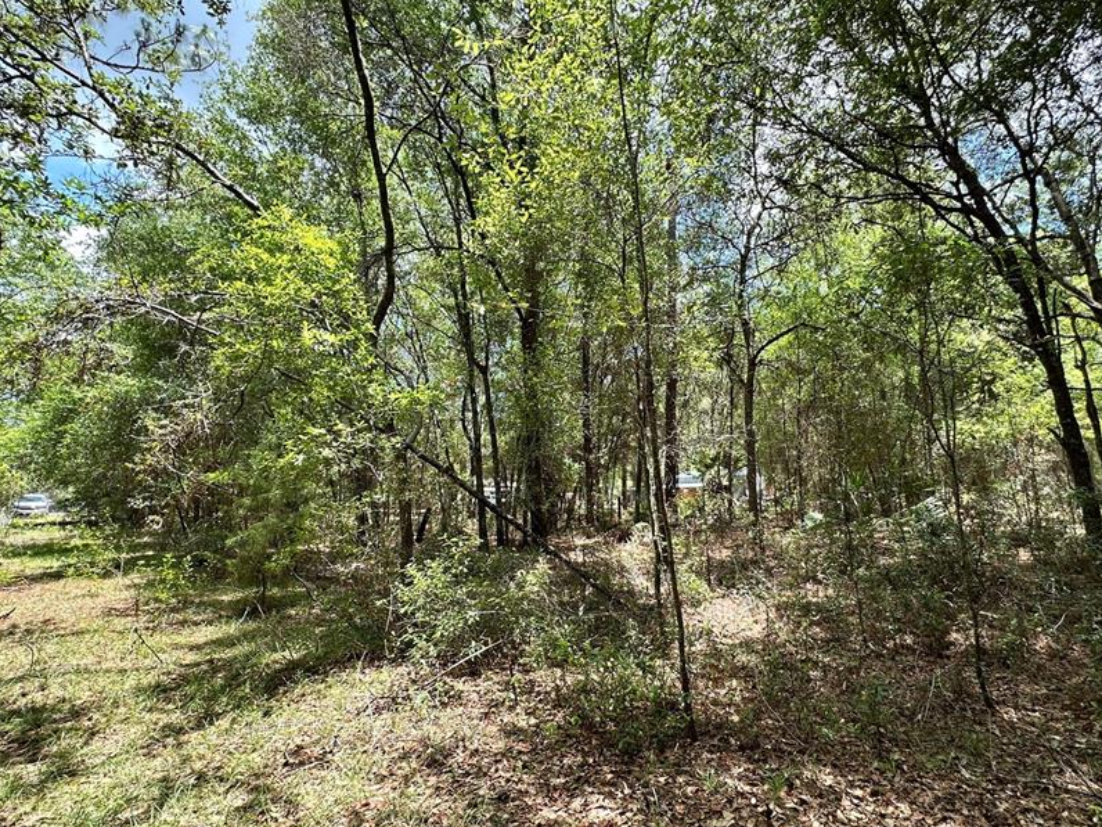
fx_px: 573
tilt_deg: +8.1
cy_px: 420
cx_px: 595
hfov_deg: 87.6
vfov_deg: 71.6
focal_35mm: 18
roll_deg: +1.1
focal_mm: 2.22
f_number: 2.2
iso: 40
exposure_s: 1/234
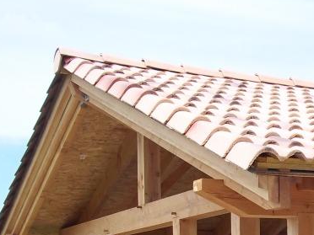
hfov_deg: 18.9
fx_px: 898
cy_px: 301
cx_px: 360
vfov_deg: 14.4
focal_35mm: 99
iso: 80
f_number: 8
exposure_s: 1/125
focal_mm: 6.5
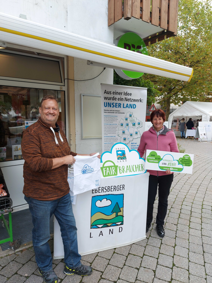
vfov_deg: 71.6
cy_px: 142
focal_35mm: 24
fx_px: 196
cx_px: 106
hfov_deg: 56.8
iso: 32
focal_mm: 5.23
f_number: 1.8
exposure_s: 1/129
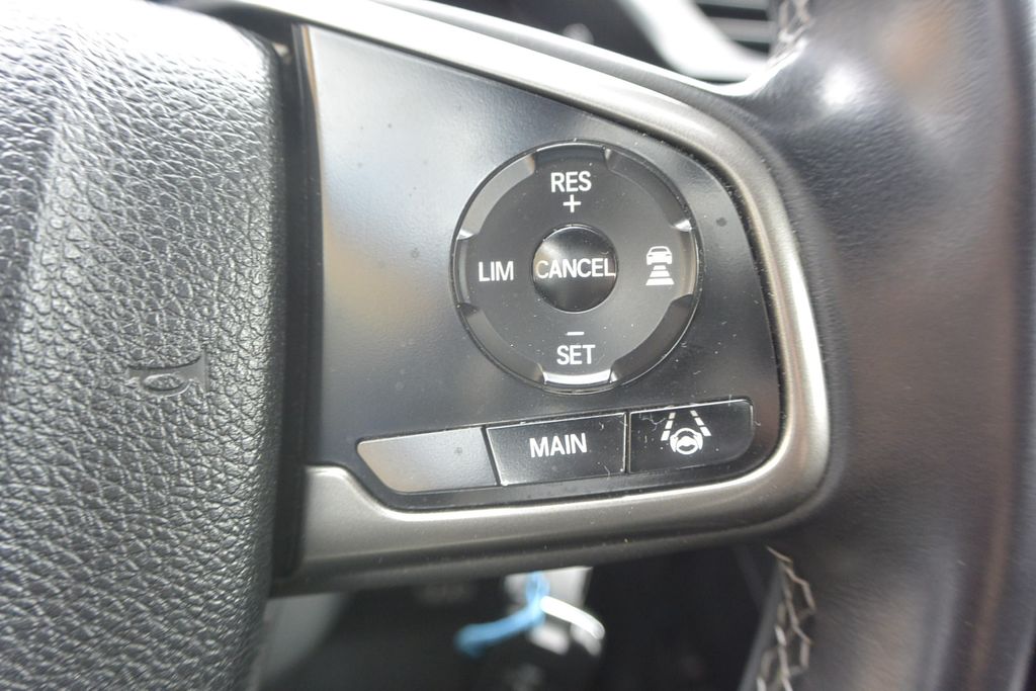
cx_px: 518
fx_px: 835
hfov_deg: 63.7
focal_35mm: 29
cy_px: 346
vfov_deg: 45.0
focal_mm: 11
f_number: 3.5
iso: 400
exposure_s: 1/100
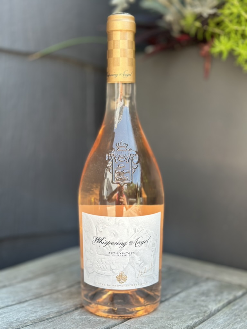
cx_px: 124
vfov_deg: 39.7
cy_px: 164
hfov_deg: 30.3
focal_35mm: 48
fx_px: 457
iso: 80
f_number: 1.78
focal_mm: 6.86
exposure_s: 1/359
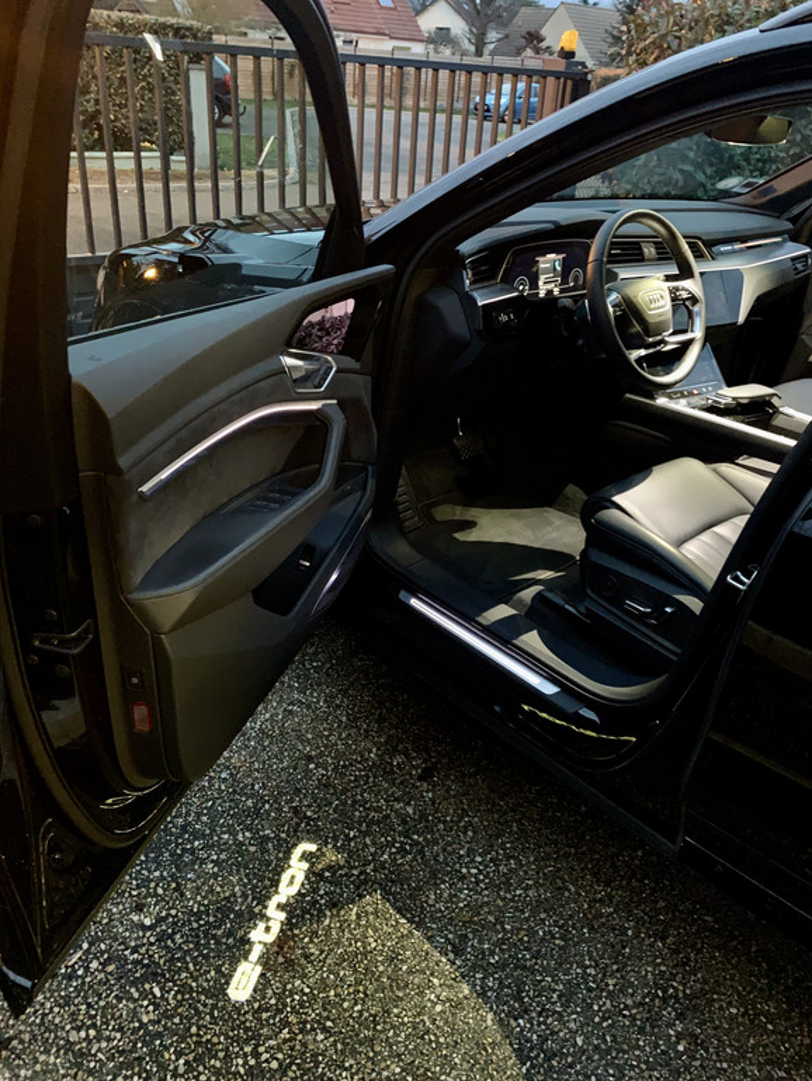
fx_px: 844
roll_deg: -5.5
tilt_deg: -28.0
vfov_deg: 65.3
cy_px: 539
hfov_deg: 51.4
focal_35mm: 27
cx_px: 399
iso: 500
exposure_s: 1/4
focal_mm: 4.25
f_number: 1.8
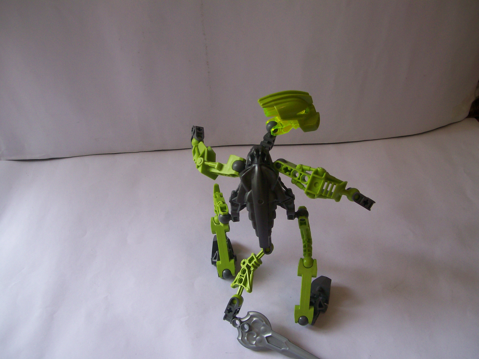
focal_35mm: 36
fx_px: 498
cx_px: 240
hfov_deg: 51.4
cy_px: 180
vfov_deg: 39.7
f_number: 2.7
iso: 80
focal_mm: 6
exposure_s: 1/61.7
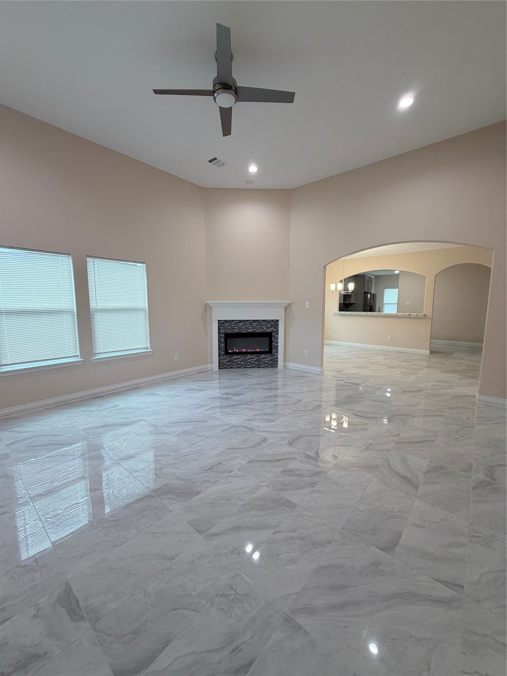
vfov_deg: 102.1
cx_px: 254
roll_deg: -1.0
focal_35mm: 14
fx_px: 273
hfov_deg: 85.7
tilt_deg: -8.0
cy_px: 338
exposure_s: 1/120
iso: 200
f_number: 2.2
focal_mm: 2.22
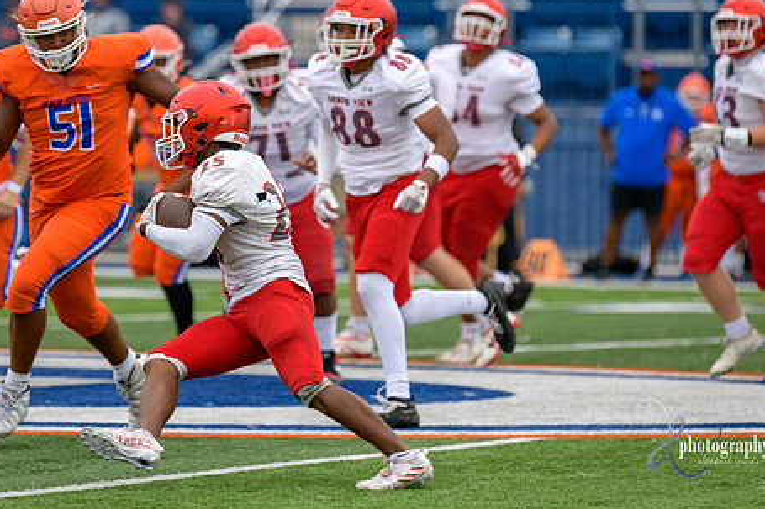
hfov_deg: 6.5
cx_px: 331
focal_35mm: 319
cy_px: 196
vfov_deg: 4.3
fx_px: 6776
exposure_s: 1/800
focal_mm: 250
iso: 220
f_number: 3.5
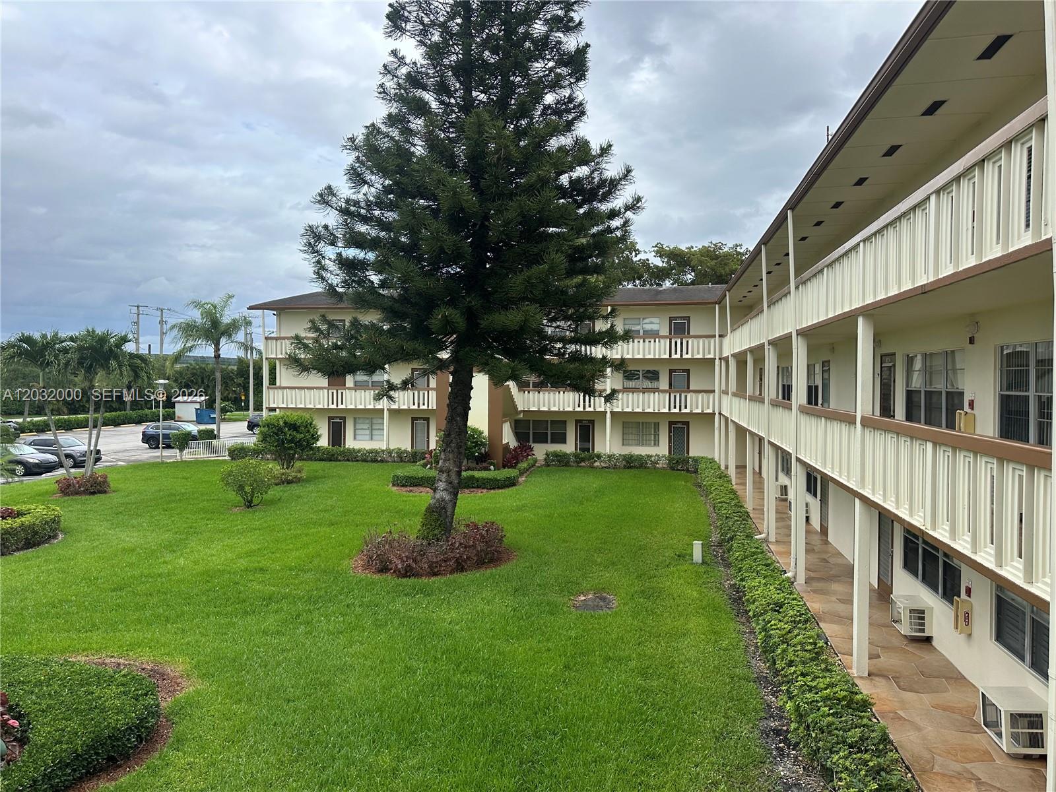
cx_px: 528
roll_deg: -0.9
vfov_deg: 56.8
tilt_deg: -0.3
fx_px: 732
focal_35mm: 24
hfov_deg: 71.6
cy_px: 396
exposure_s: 1/2660
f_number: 1.78
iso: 80
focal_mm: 6.86
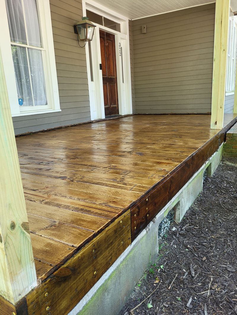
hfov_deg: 53.1
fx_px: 237
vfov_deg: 67.3
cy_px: 158
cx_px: 118
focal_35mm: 26
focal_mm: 5.4
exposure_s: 1/120
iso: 100
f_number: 1.8
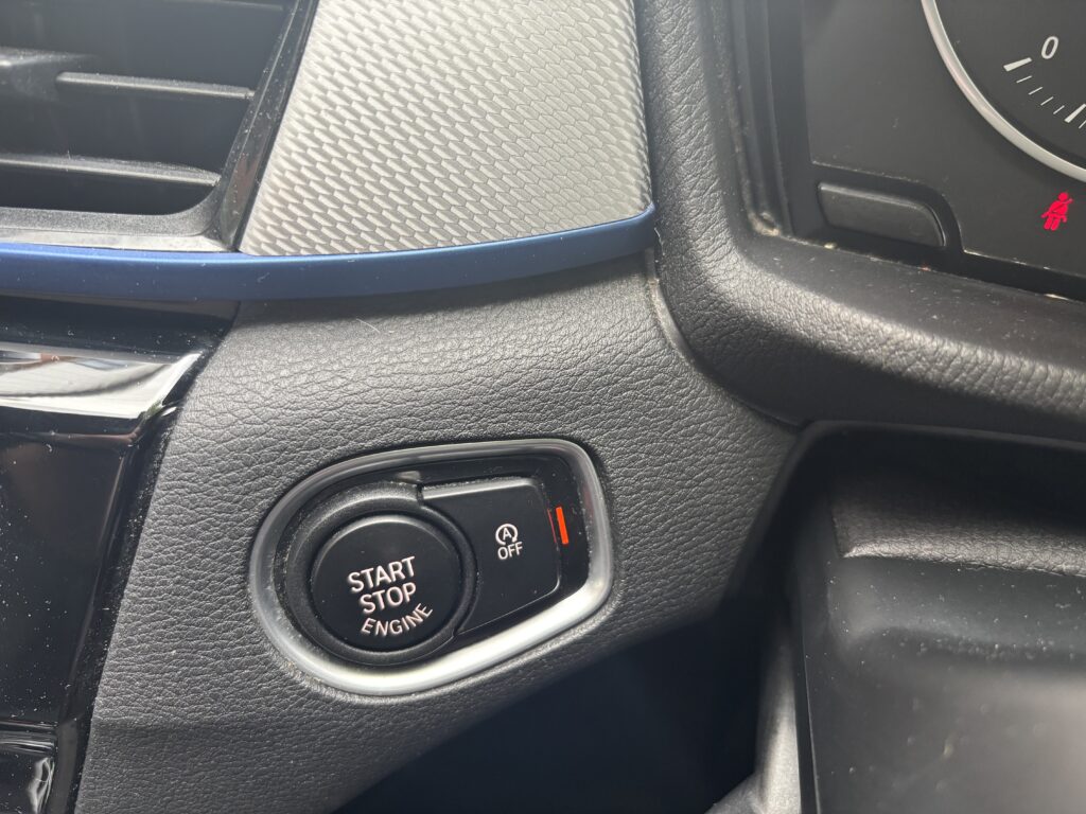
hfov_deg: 67.3
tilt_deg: -50.8
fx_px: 816
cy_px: 407
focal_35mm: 26
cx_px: 543
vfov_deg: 53.1
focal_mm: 5.96
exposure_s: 1/86
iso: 125
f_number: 1.6
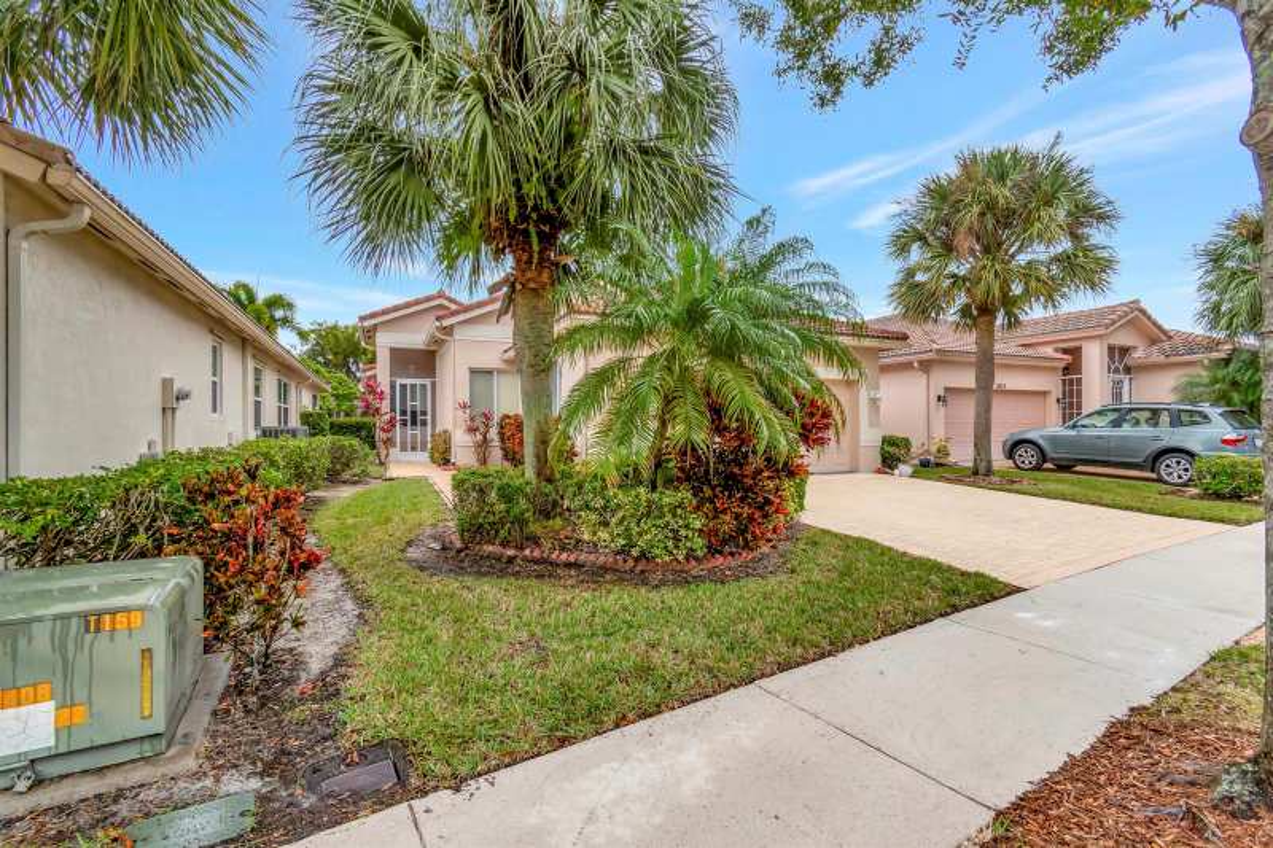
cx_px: 636
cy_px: 424
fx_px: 530
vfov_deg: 77.3
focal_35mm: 15
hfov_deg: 100.4
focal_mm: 10
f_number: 8
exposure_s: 1/500
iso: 500
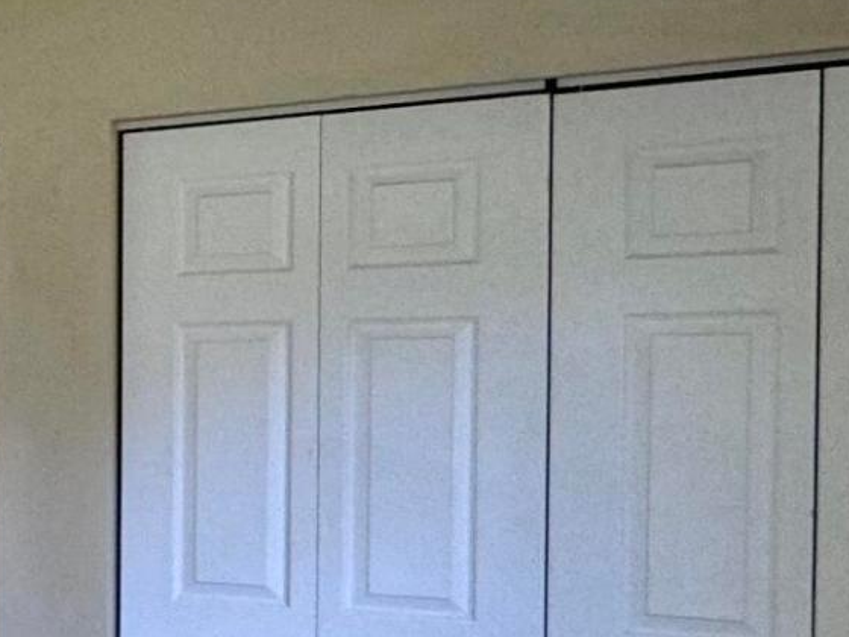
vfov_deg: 20.4
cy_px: 434
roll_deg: +0.7
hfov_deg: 18.3
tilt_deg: -1.2
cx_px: -843
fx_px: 1766
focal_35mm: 72
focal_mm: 2.22
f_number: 2.2
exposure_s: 1/120
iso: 100
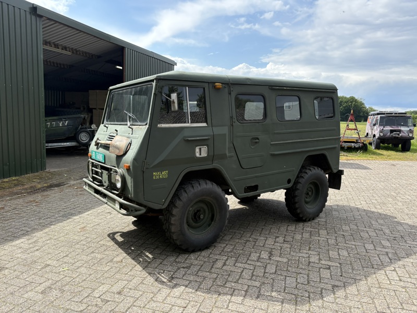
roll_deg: -2.2
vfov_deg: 53.1
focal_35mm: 26
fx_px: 313
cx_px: 208
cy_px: 156
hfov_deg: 67.3
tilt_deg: -7.2
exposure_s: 1/1953
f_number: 1.6
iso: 64
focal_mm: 5.96
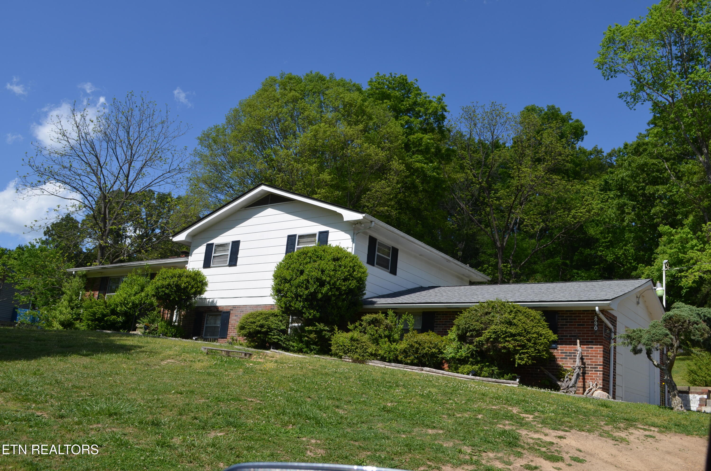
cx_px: 356
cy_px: 236
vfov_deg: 39.8
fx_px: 650
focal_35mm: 33
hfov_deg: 57.3
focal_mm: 22
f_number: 8
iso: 100
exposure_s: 1/250
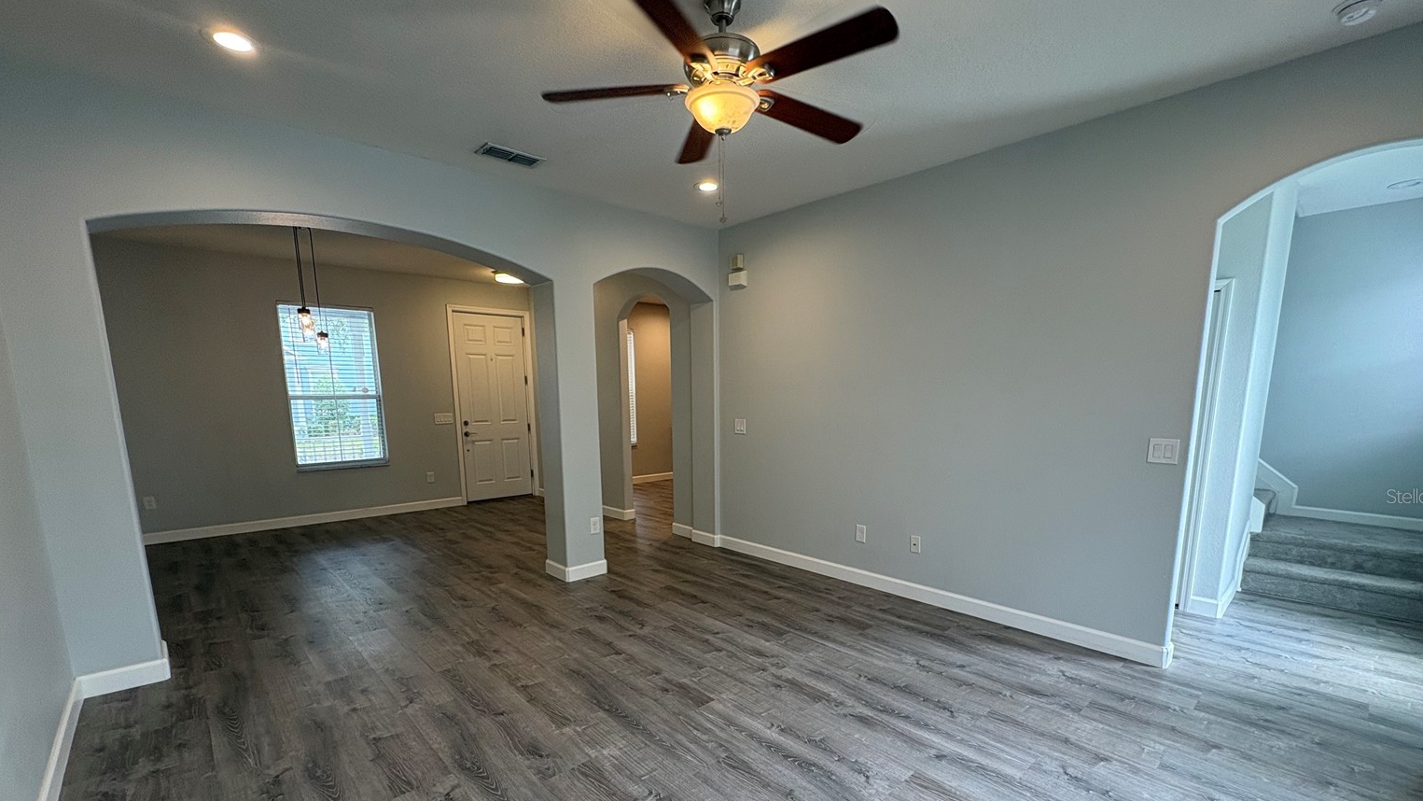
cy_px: 496
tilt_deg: -9.5
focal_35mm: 16
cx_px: 728
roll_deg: +0.2
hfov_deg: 99.3
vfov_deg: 66.2
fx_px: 604
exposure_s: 1/120
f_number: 2.2
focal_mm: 2.22
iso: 200
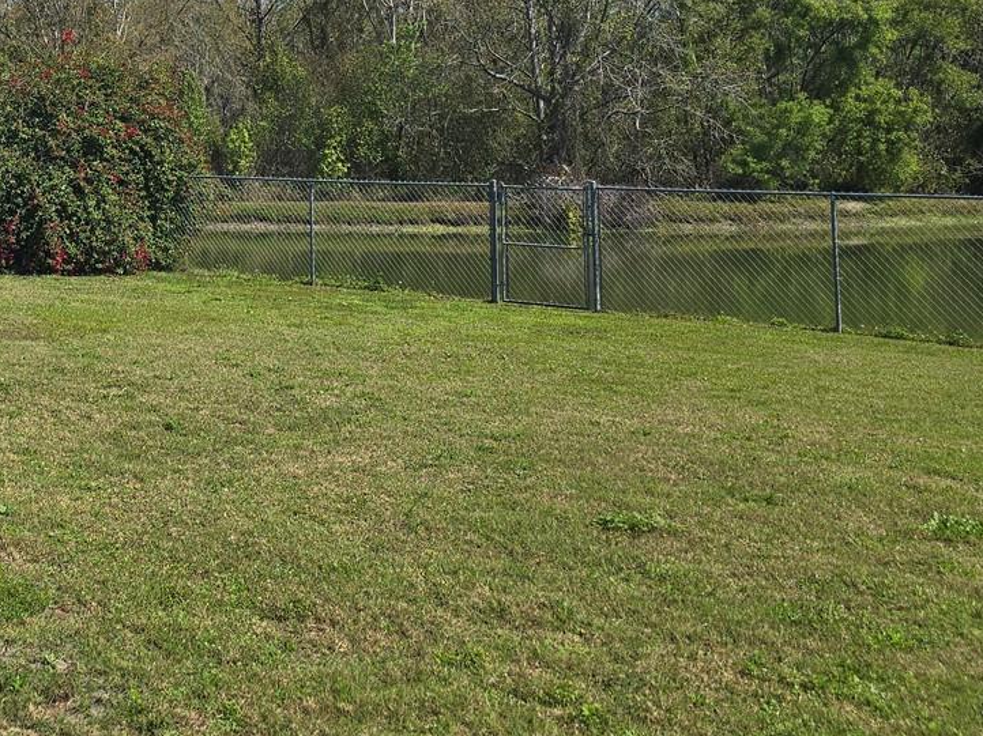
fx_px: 1448
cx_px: 101
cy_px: 8
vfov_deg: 27.0
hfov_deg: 35.3
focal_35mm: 51
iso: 12
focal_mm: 6.3
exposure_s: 1/992
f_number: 1.7
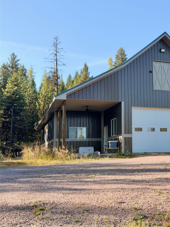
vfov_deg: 43.9
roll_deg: +1.8
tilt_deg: +9.2
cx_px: 152
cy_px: 114
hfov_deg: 32.0
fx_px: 282
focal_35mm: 43
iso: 64
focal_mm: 6.93
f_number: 1.8
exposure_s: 1/1403
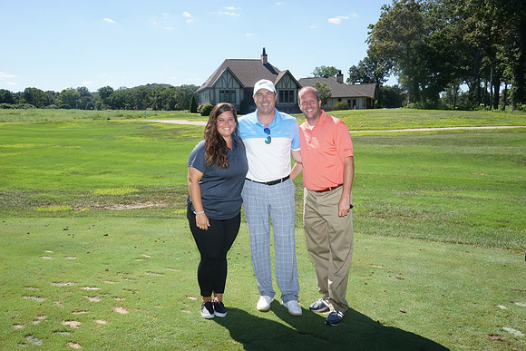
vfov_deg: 41.1
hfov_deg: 58.7
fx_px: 468
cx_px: 263
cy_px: 176
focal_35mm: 32
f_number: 18
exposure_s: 1/250
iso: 800
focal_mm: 32
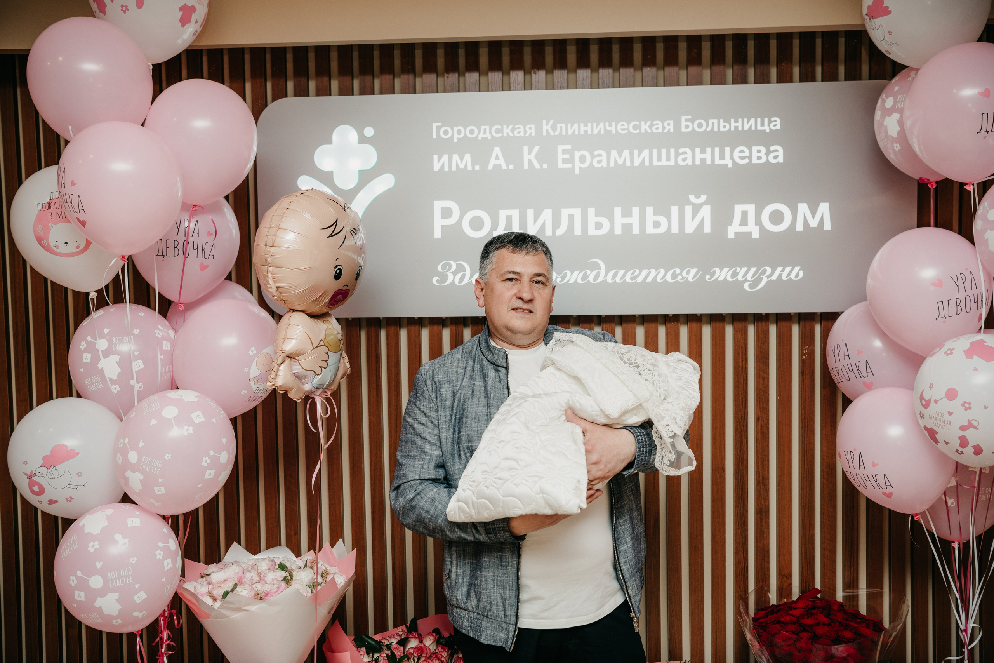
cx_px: 497
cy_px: 332
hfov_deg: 54.4
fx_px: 966
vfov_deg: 37.9
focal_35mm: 35
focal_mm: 35
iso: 200
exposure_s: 1/160
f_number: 4
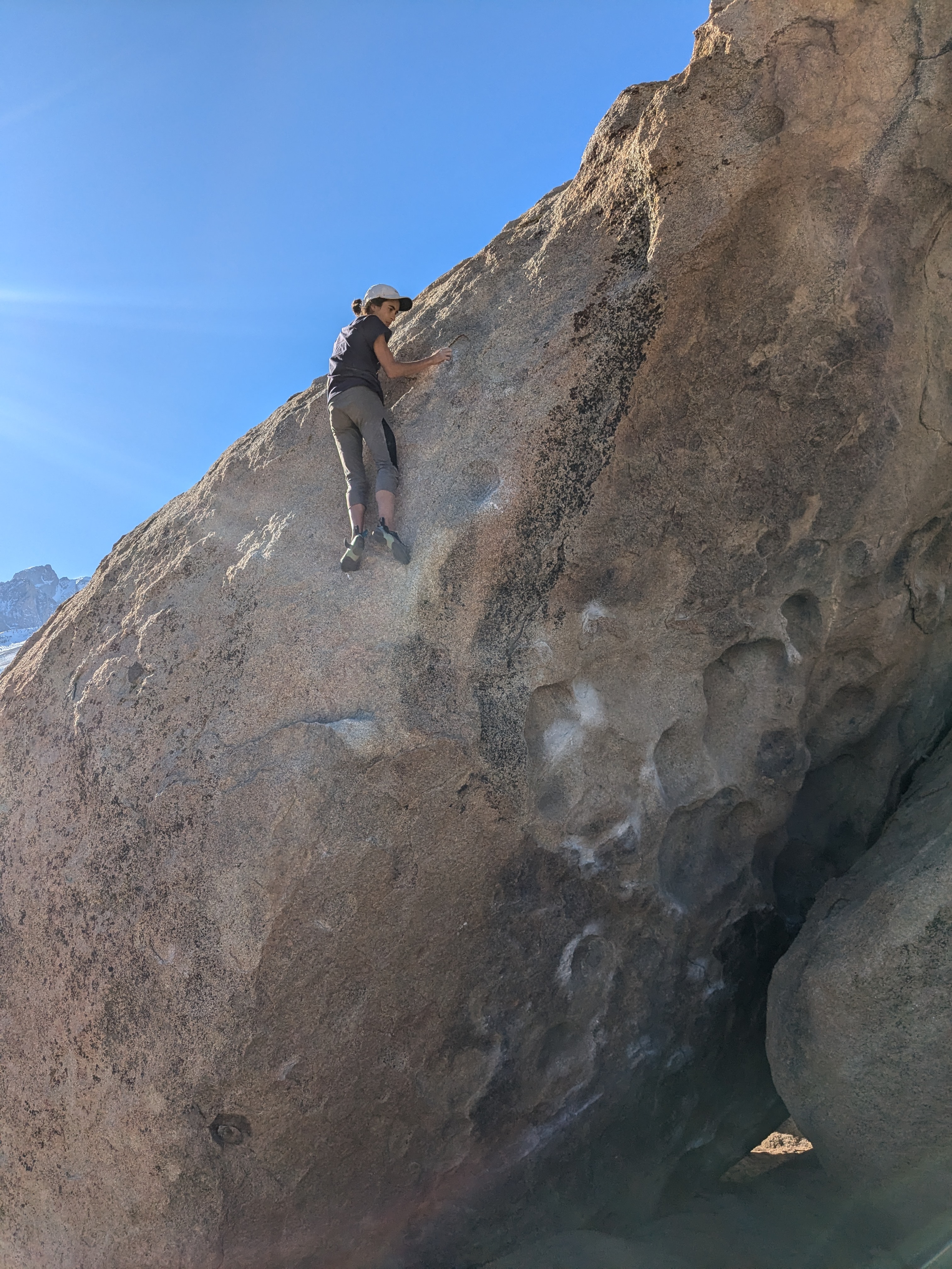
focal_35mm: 27
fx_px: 990
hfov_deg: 51.4
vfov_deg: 65.3
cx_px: 476
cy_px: 634
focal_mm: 4.38
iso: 53
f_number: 1.73
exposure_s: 1/2924
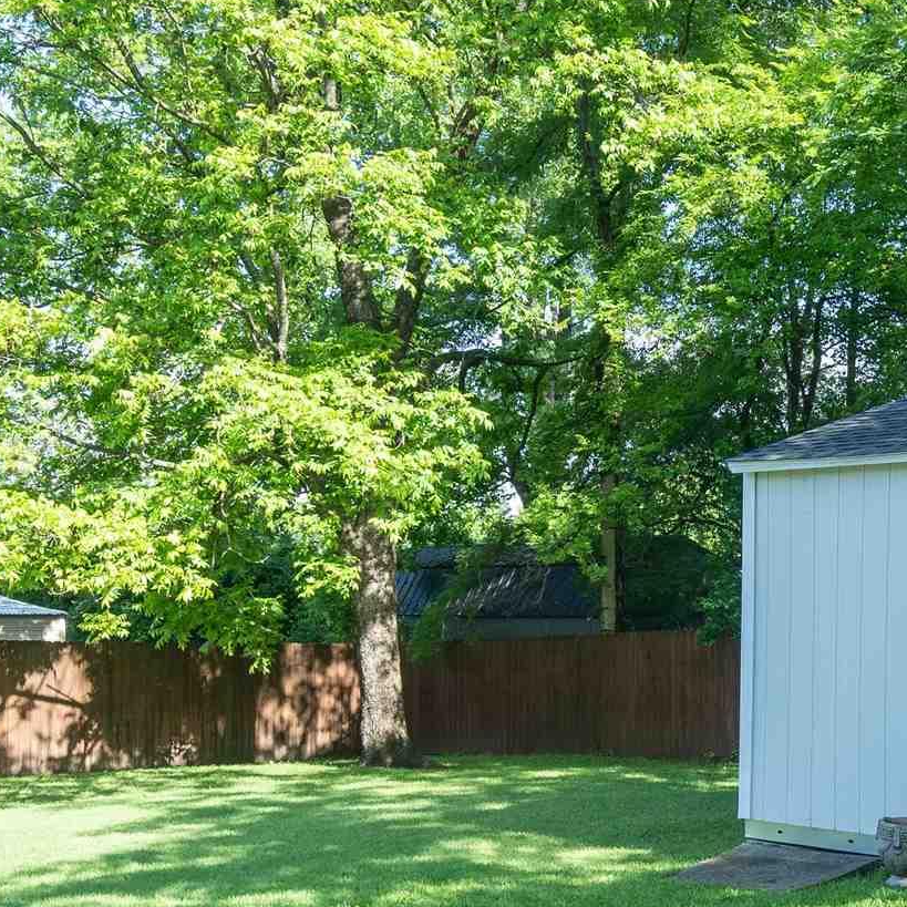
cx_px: 803
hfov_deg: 31.9
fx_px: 1512
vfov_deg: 33.0
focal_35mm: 51
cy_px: 641
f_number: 7.1
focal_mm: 16
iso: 160
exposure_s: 1/60
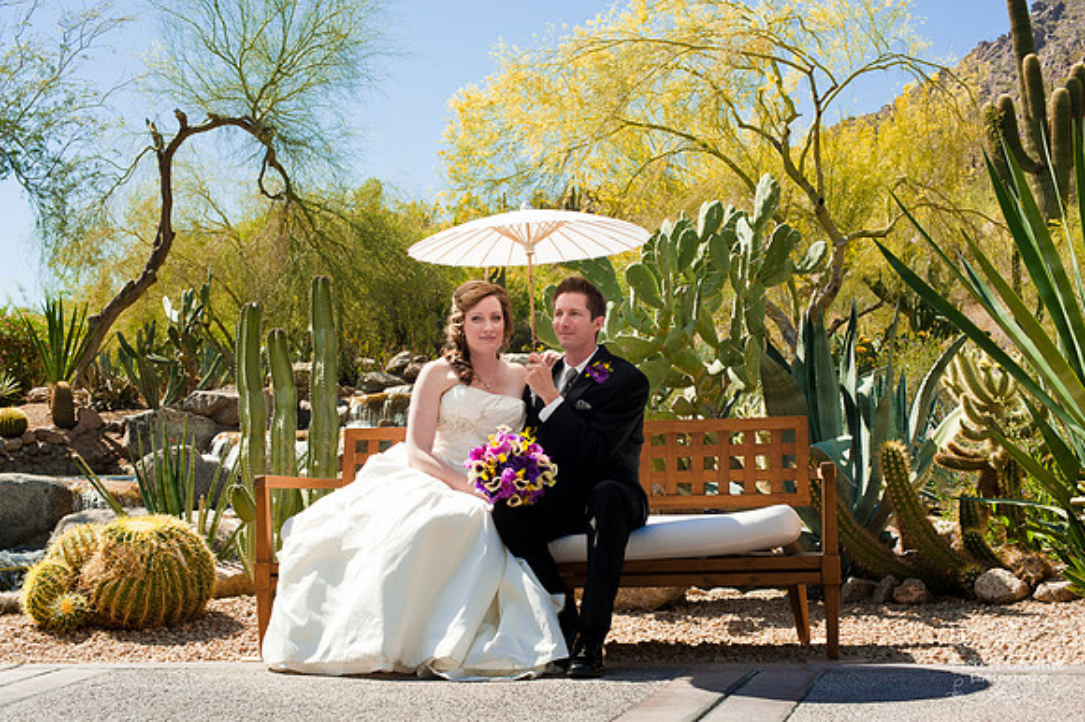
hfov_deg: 39.6
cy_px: 361
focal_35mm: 50
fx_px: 1506
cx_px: 542
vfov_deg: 27.0
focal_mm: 50
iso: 200
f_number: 10
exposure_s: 1/400
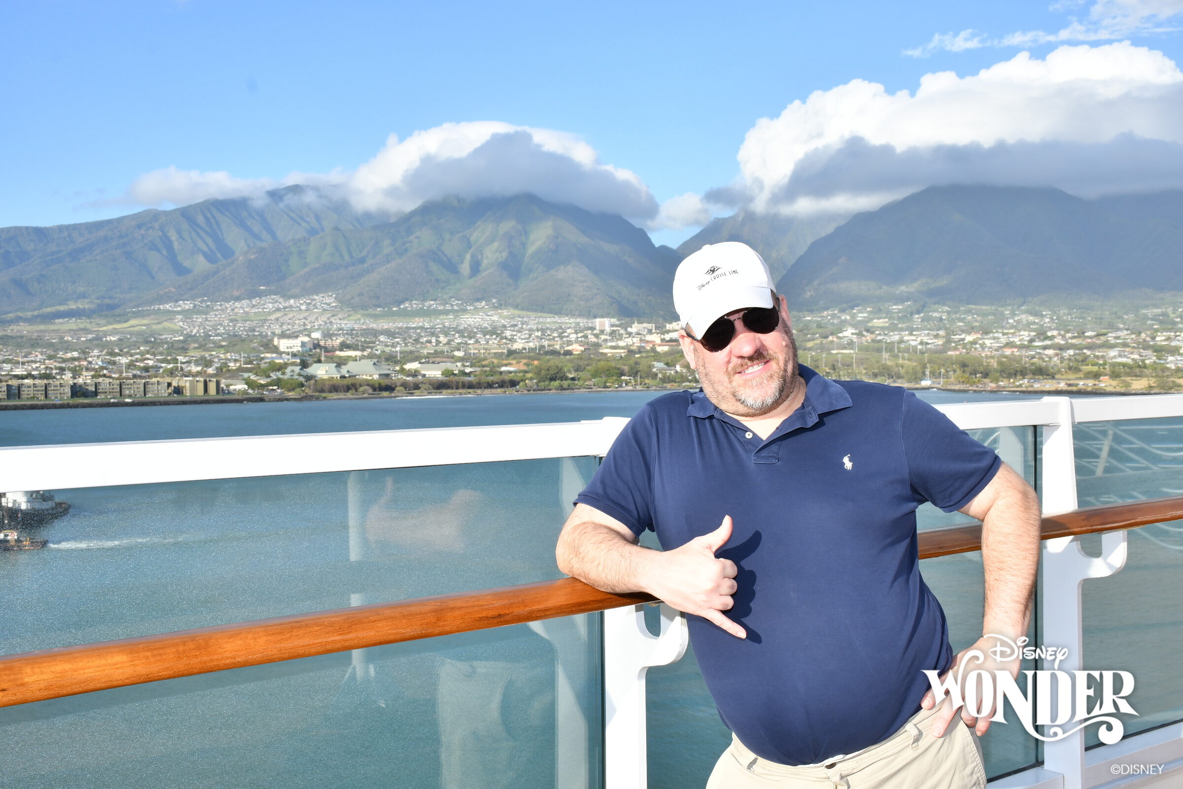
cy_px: 394
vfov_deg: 33.4
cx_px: 592
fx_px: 1314
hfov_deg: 48.5
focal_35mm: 40
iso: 200
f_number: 13
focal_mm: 27
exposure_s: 1/200
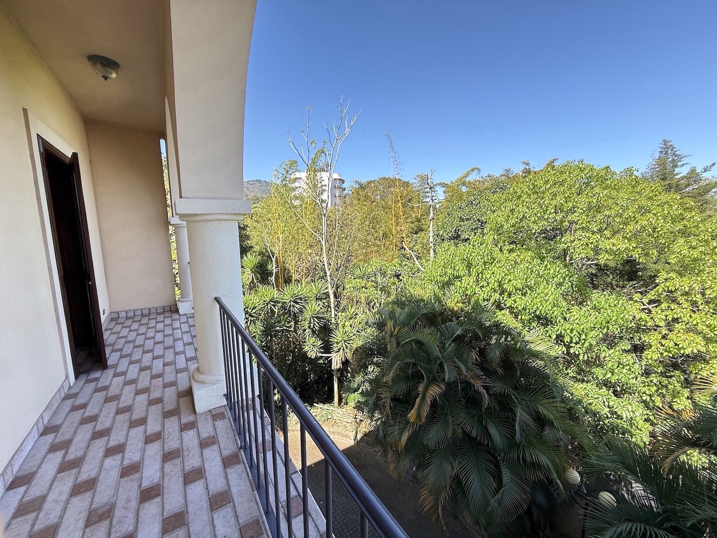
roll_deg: +0.7
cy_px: 269
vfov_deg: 85.7
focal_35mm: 14
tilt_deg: -8.0
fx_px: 290
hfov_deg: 102.1
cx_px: 358
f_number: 2.2
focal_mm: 2.22
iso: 64
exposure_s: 1/284
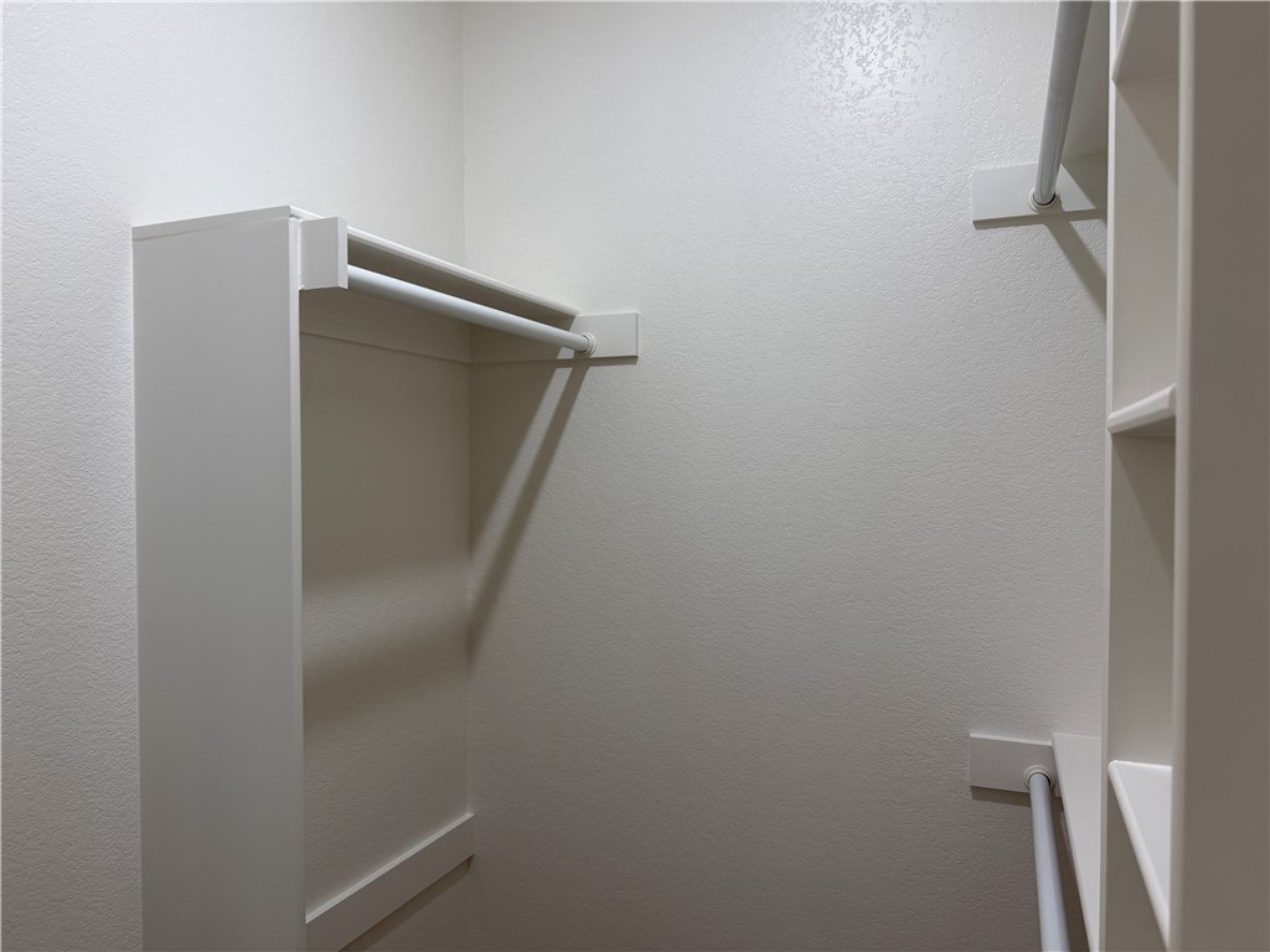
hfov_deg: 71.6
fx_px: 881
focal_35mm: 24
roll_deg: -0.6
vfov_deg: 56.8
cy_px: 476
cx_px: 635
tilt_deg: -0.4
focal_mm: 6.76
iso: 125
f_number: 1.78
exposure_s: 1/120
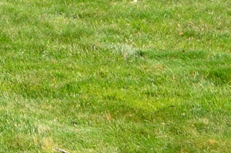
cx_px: -451
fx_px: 1633
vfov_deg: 5.0
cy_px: -373
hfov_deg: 7.2
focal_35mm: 255
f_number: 10
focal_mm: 24
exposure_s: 1/250
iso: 280
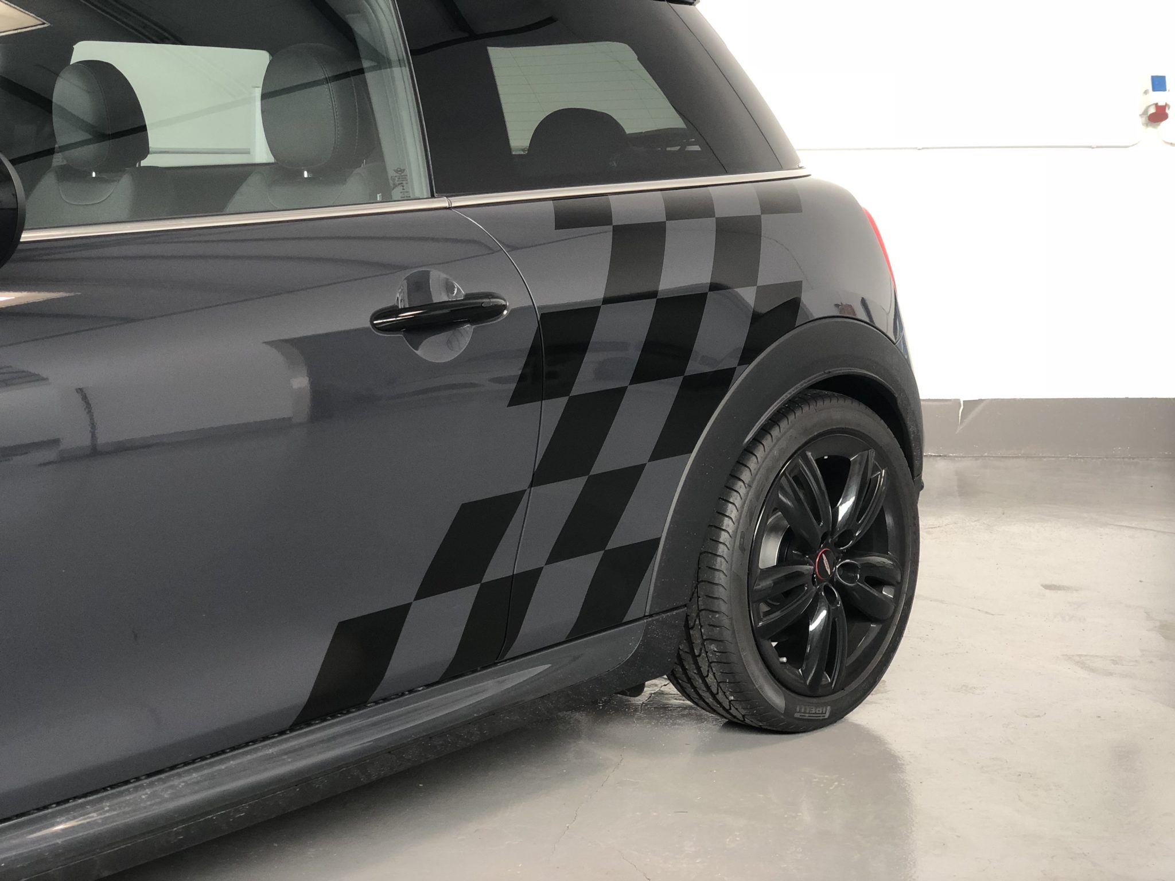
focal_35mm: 52
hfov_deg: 36.8
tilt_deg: -9.3
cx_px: 588
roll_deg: +0.4
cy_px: 440
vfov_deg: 28.0
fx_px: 1765
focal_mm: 6
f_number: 2.4
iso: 64
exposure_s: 1/60
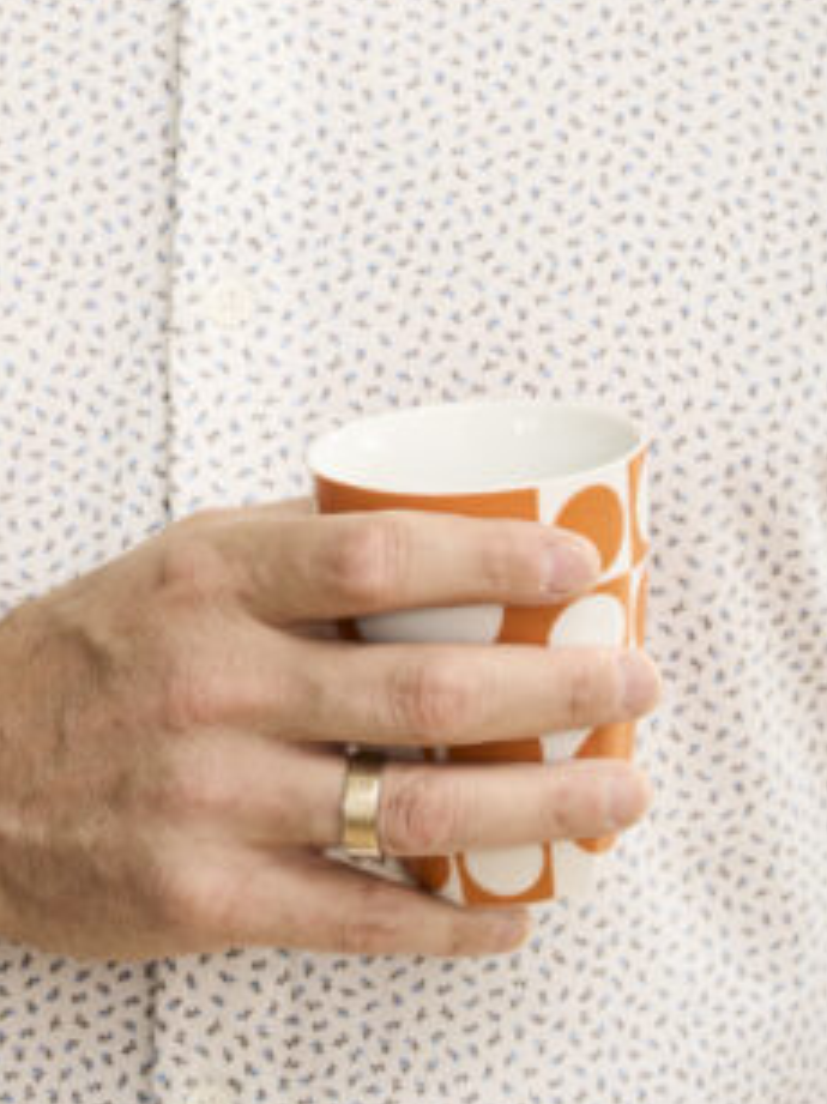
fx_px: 7140
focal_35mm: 224
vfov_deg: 8.8
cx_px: 194
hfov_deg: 6.6
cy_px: 90
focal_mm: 62
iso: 250
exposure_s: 1/80
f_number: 5.6
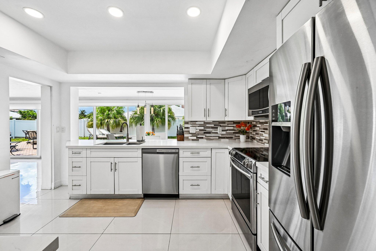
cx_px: 188
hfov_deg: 104.3
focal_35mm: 14
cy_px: 126
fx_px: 146
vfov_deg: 81.2
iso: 2500
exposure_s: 1/500
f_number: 10
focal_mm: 14
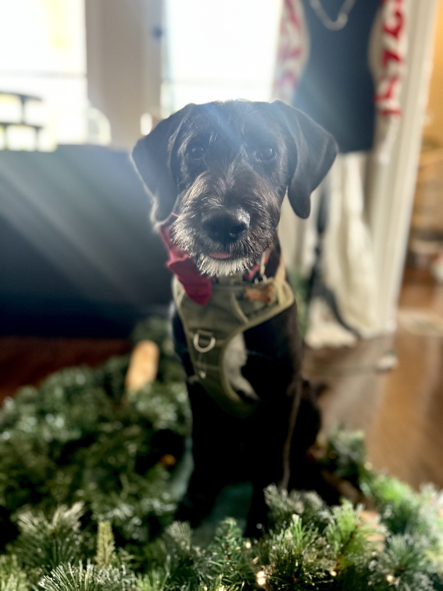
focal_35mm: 26
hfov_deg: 53.1
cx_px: 222
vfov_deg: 67.3
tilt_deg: -15.2
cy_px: 296
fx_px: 444
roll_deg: -1.5
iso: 320
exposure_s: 1/60
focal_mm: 5.7
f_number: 1.5
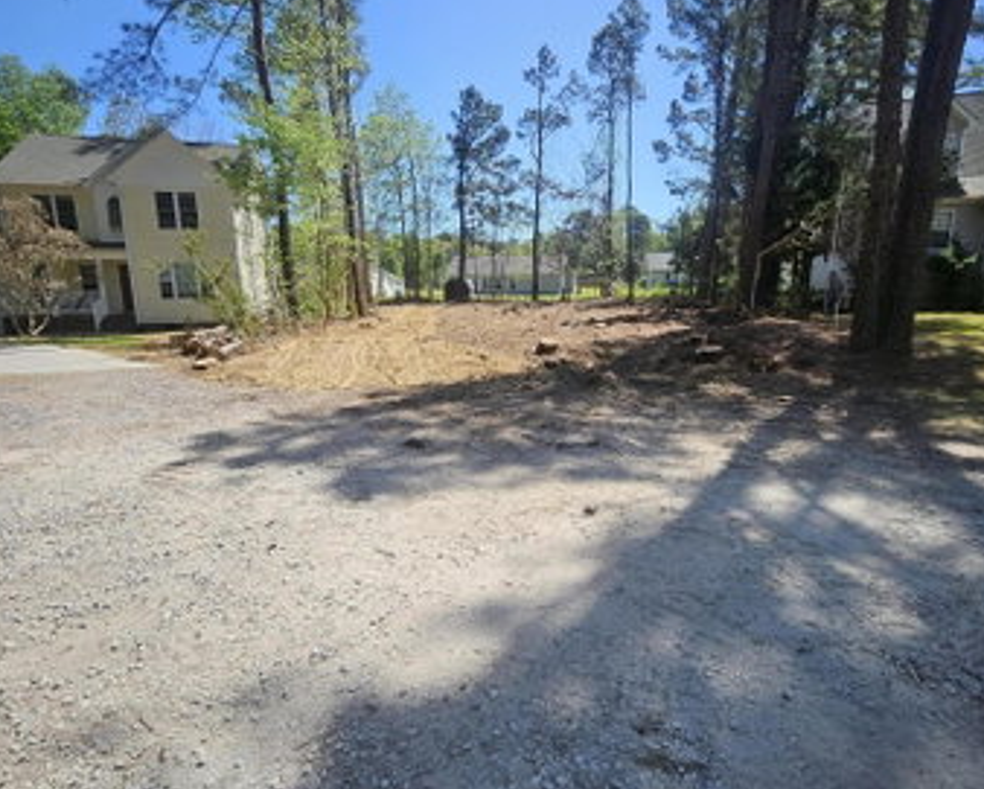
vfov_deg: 73.9
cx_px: 509
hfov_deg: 86.3
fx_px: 525
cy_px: 396
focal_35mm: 18
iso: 32
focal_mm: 1.74
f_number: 2.2
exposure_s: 1/883
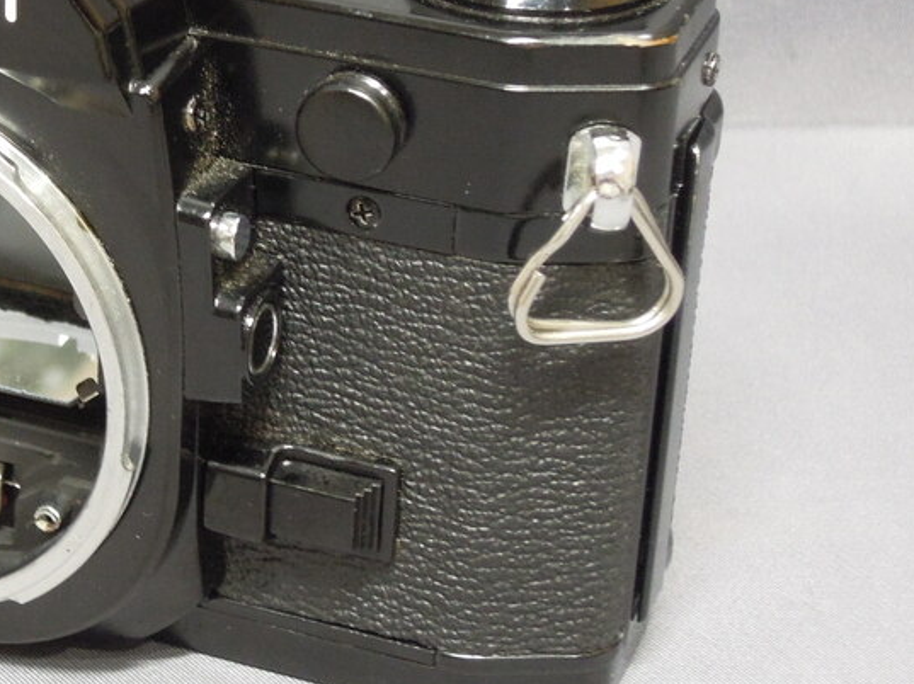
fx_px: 3246
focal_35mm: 123
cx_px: -60
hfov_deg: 15.6
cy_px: 189
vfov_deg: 12.0
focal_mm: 9.9
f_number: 4
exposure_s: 1/15
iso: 450
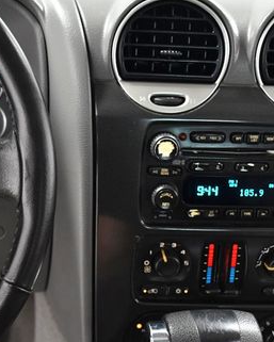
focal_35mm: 73
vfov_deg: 26.0
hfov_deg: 20.9
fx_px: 740
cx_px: 87
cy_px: 187
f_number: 4
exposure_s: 1/100
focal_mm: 26
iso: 2000
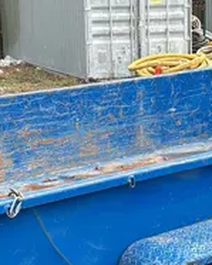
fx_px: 784
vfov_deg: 19.1
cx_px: 132
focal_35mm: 100
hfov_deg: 15.4
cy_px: 185
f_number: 1.6
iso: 50
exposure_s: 1/122
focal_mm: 5.96
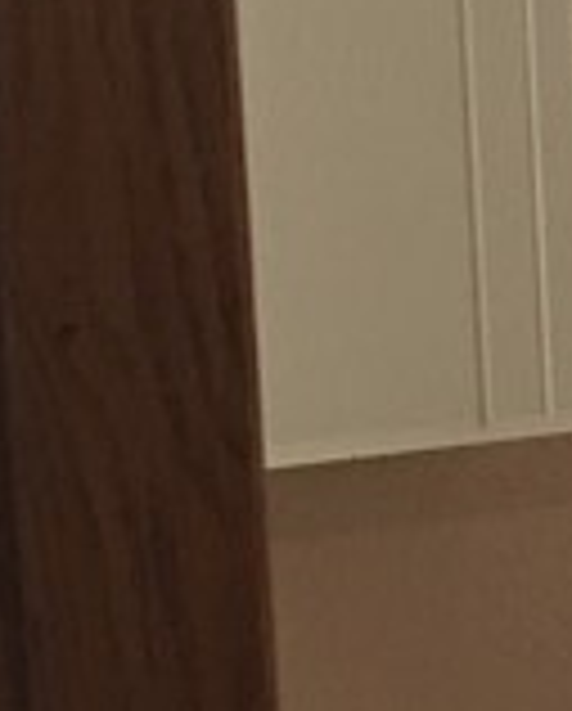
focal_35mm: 183
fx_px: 3861
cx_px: 1396
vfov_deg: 10.4
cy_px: 729
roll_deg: +0.0
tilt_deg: -9.9
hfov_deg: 7.8
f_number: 2.2
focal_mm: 4.15
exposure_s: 1/15
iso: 64
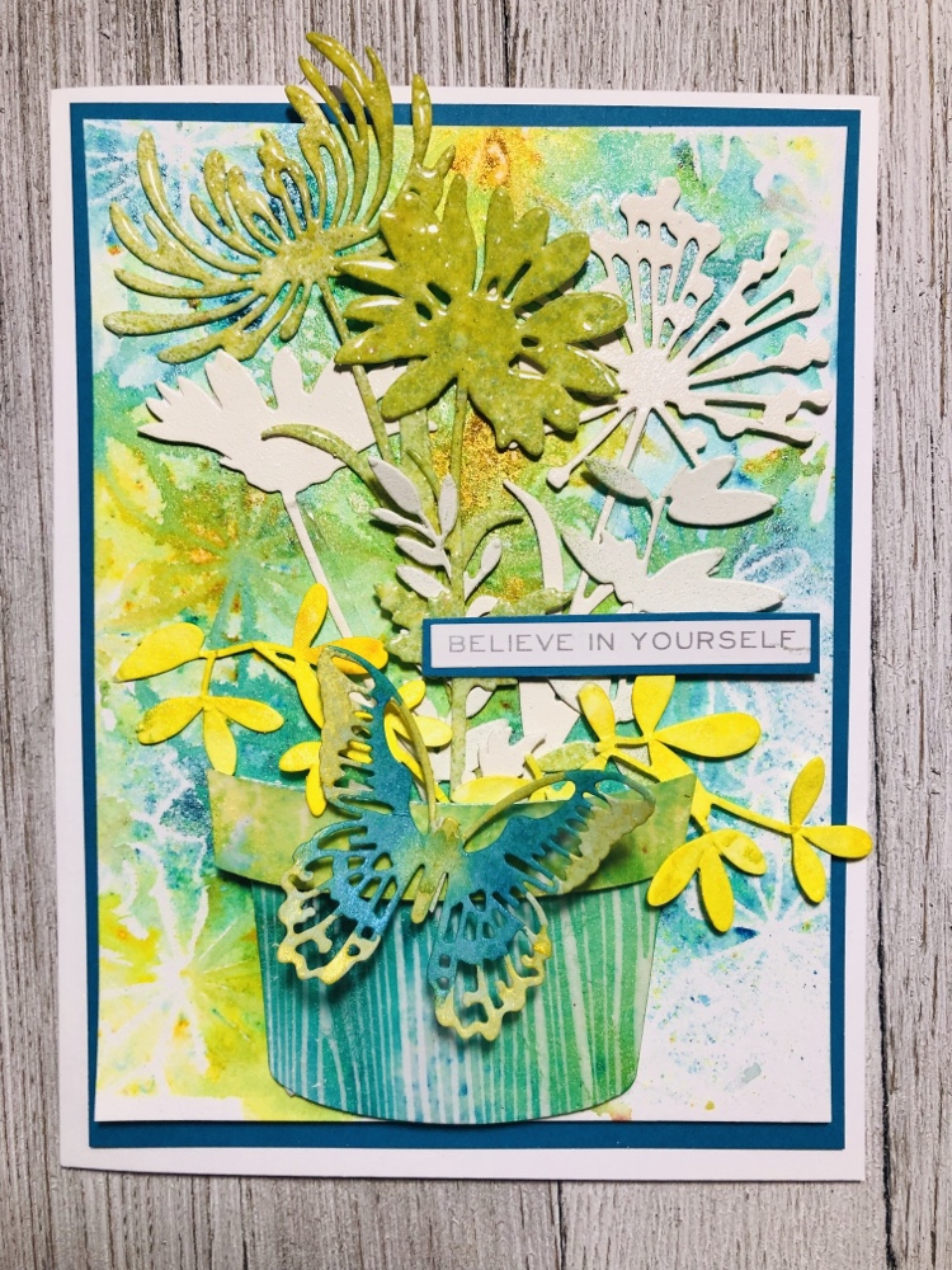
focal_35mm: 28
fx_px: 1027
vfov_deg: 63.4
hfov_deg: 49.7
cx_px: 476
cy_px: 635
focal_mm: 3.99
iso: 20
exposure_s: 1/30
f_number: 1.8
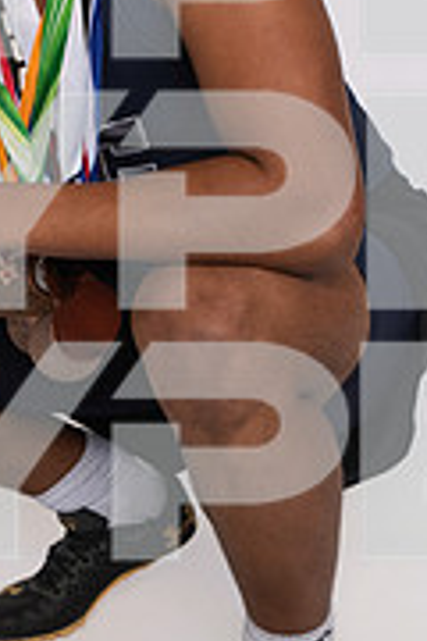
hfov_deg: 13.0
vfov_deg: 19.4
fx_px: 1868
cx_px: 78
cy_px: 203
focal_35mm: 105
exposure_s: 1/320
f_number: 8
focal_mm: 42
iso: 640
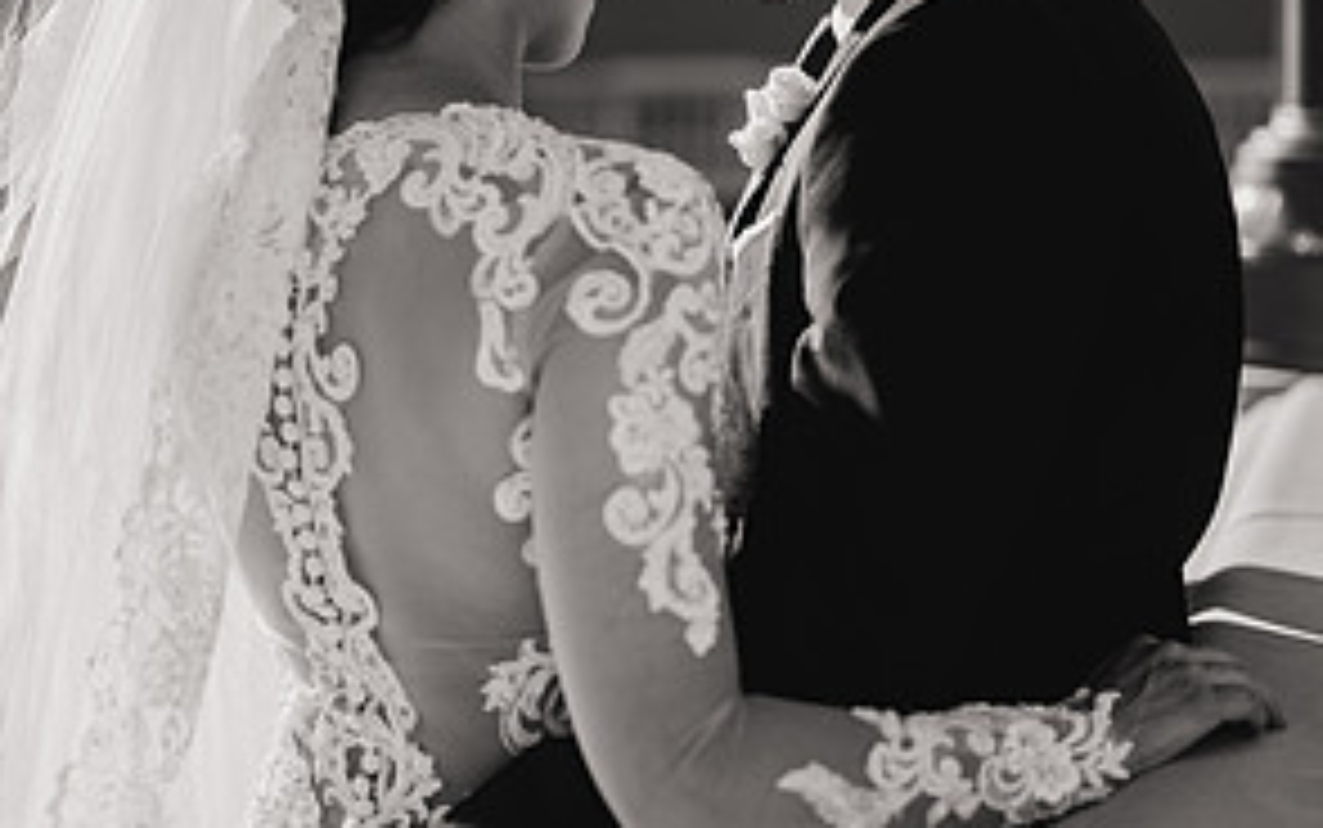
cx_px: 664
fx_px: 2813
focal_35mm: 78
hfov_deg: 26.5
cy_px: 261
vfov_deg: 16.7
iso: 50
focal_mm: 50
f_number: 2
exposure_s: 1/4000
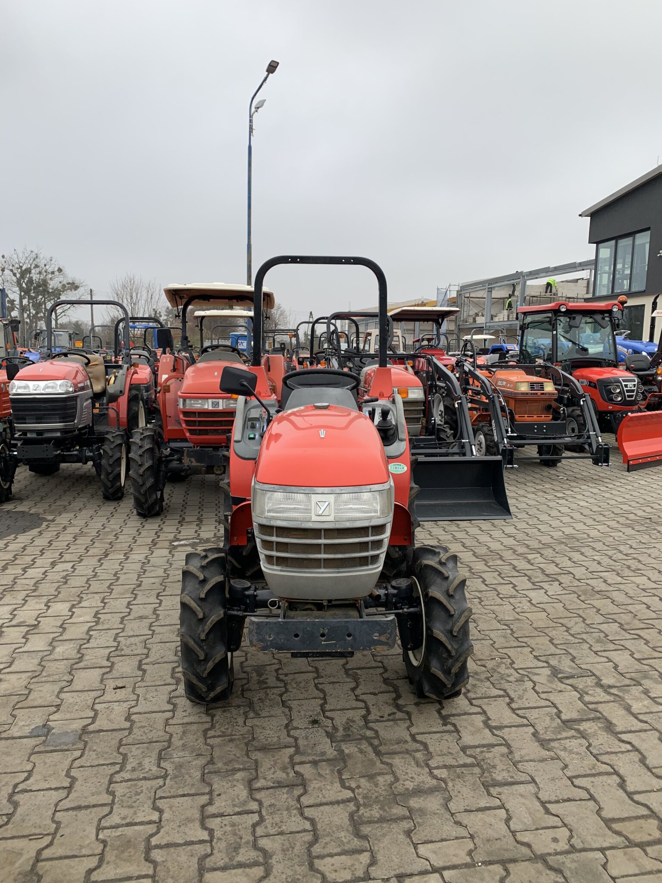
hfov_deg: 53.1
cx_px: 331
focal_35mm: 26
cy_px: 442
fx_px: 663
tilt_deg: -7.4
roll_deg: -1.2
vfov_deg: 67.3
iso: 25
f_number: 1.8
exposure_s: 1/282
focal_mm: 4.25
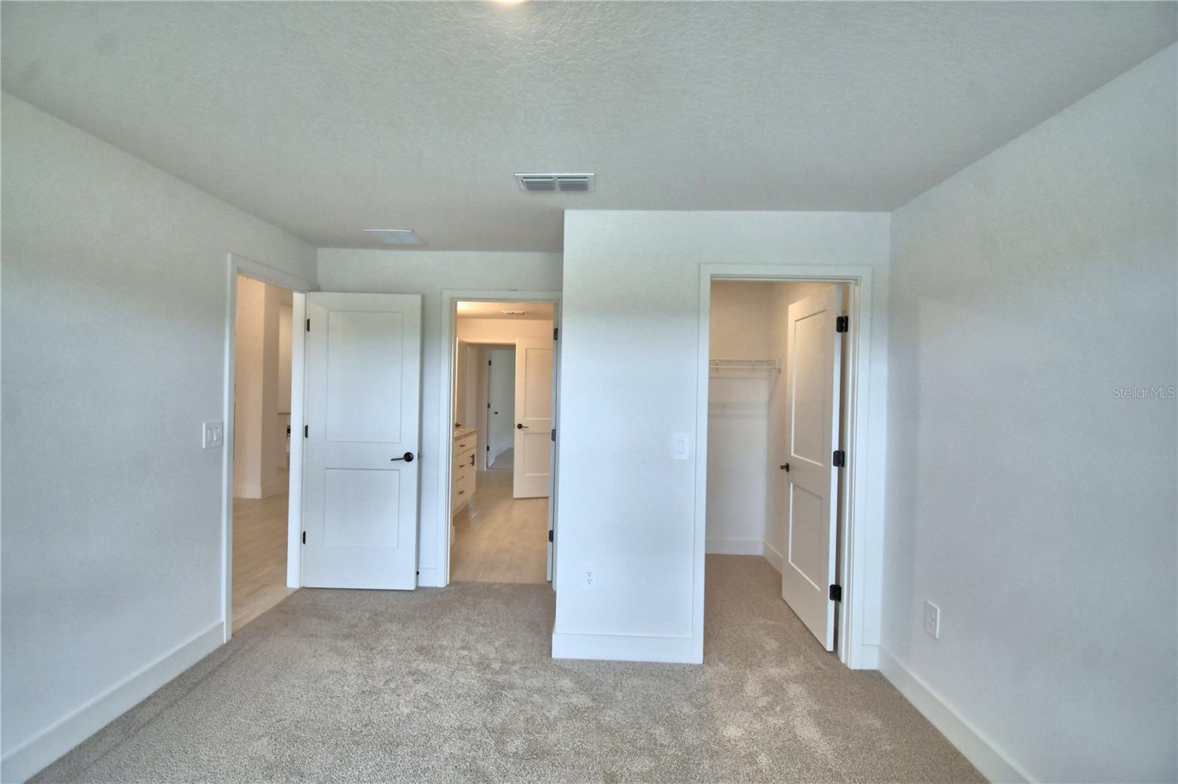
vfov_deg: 77.3
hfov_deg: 100.4
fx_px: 491
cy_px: 392
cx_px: 589
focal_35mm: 15
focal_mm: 10
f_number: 4.5
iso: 400
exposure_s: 1/125
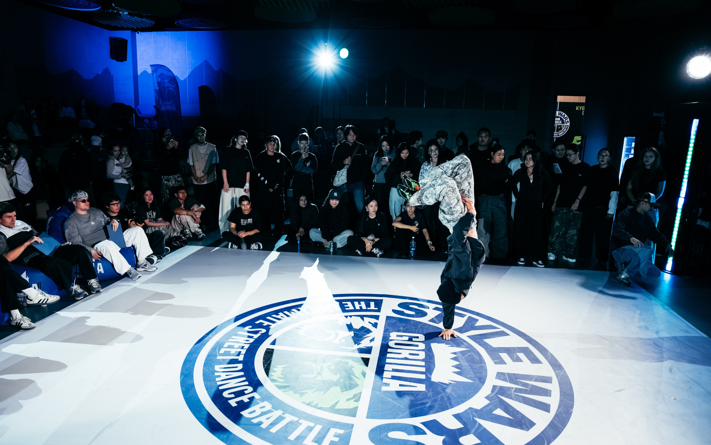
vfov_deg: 49.2
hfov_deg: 72.5
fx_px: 484
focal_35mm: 25
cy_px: 239
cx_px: 350
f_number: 2.8
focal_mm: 24
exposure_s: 1/800
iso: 3200
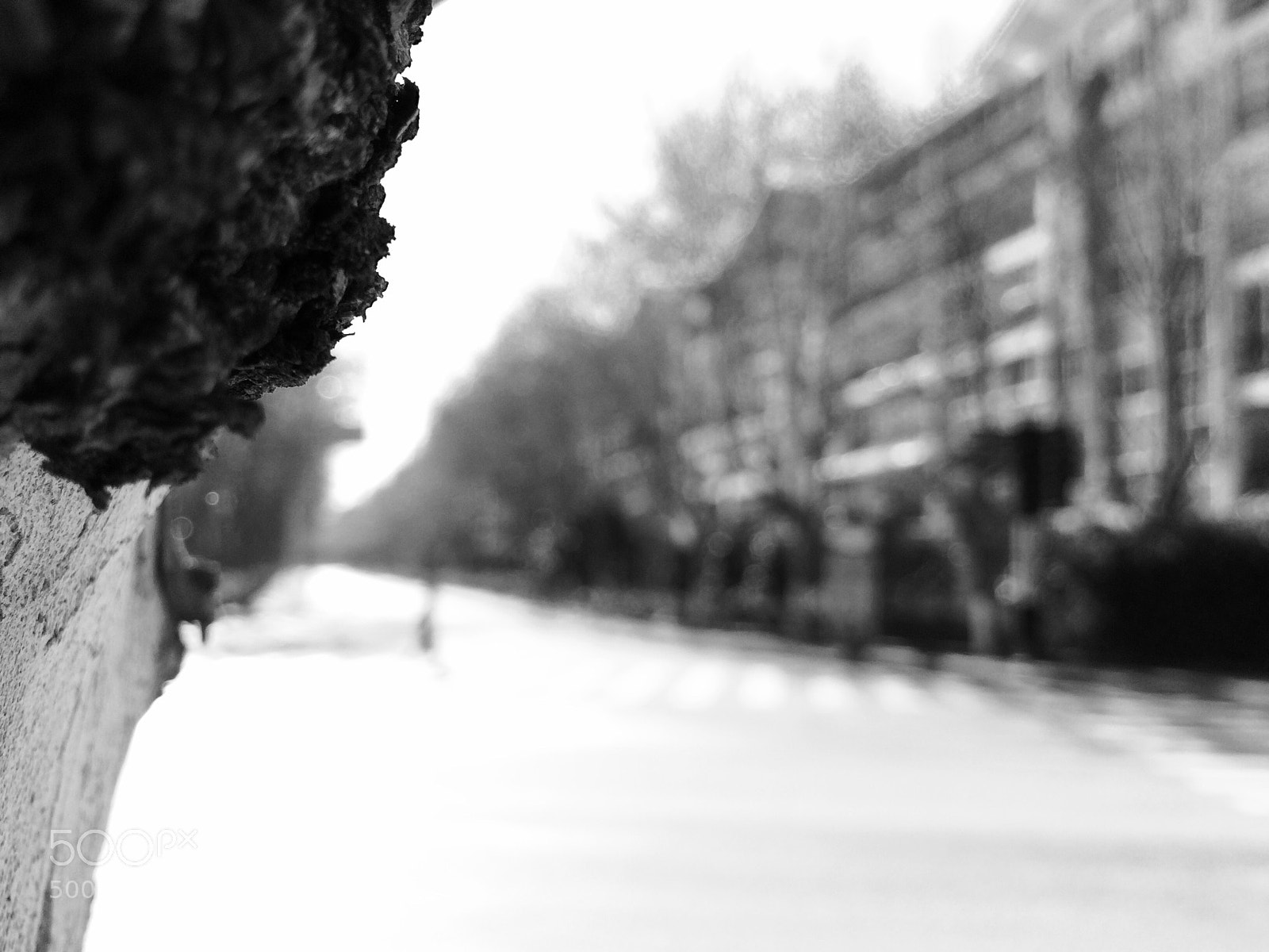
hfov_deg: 61.7
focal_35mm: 29
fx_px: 1063
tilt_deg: +5.0
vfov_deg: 48.2
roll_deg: -0.2
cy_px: 476
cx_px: 634
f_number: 2.2
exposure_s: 1/586
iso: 32
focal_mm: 4.15
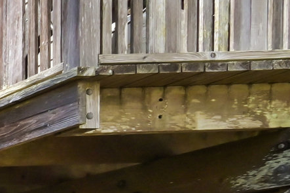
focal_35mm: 79
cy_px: 352
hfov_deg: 13.1
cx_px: -496
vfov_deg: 14.9
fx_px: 636
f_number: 9
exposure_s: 1/640
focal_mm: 14
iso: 800
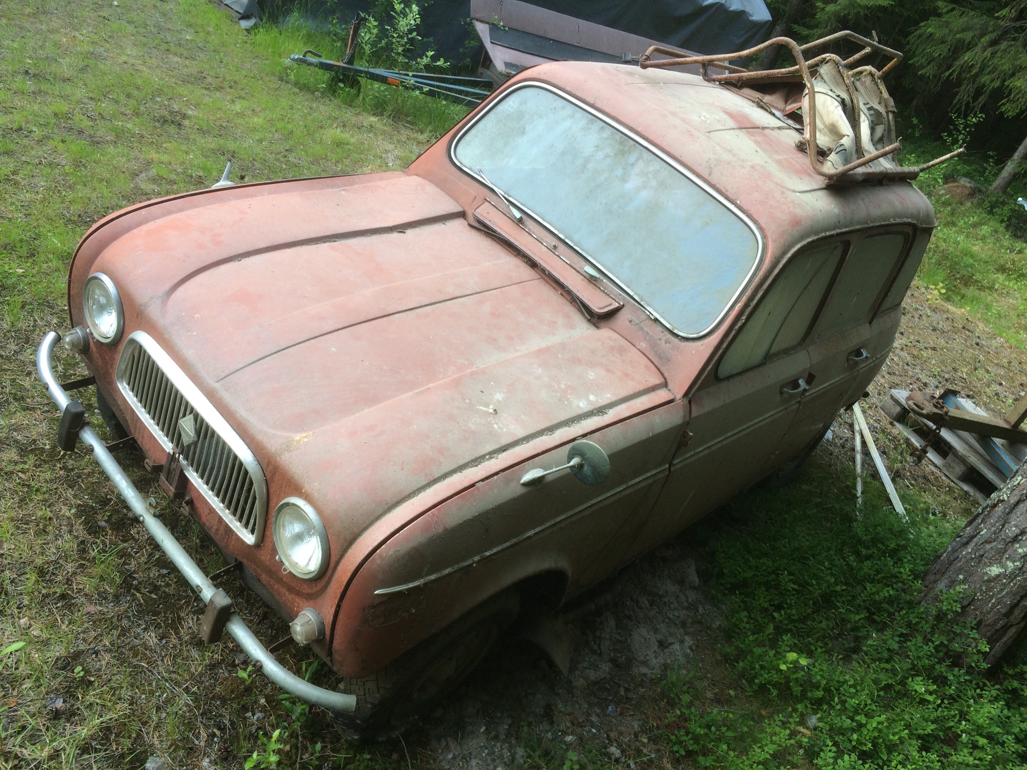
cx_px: 514
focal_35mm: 29
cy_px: 385
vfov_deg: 48.2
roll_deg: -23.2
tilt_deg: -28.1
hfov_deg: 61.7
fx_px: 860
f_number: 2.2
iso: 40
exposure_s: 1/50
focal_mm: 4.15
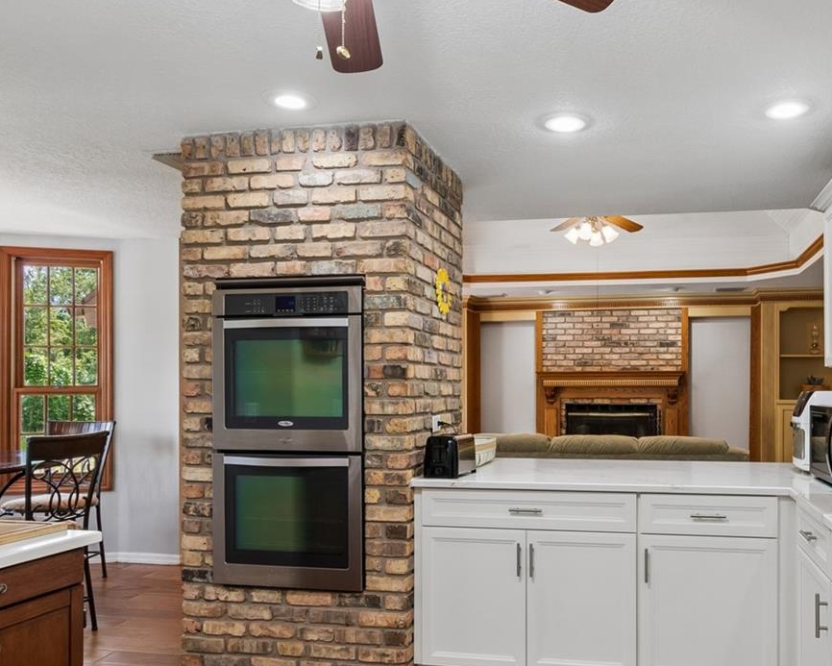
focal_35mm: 26
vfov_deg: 54.8
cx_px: 522
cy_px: 365
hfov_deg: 65.0
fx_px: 640
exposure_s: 1/8
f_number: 7.1
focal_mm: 10
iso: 100
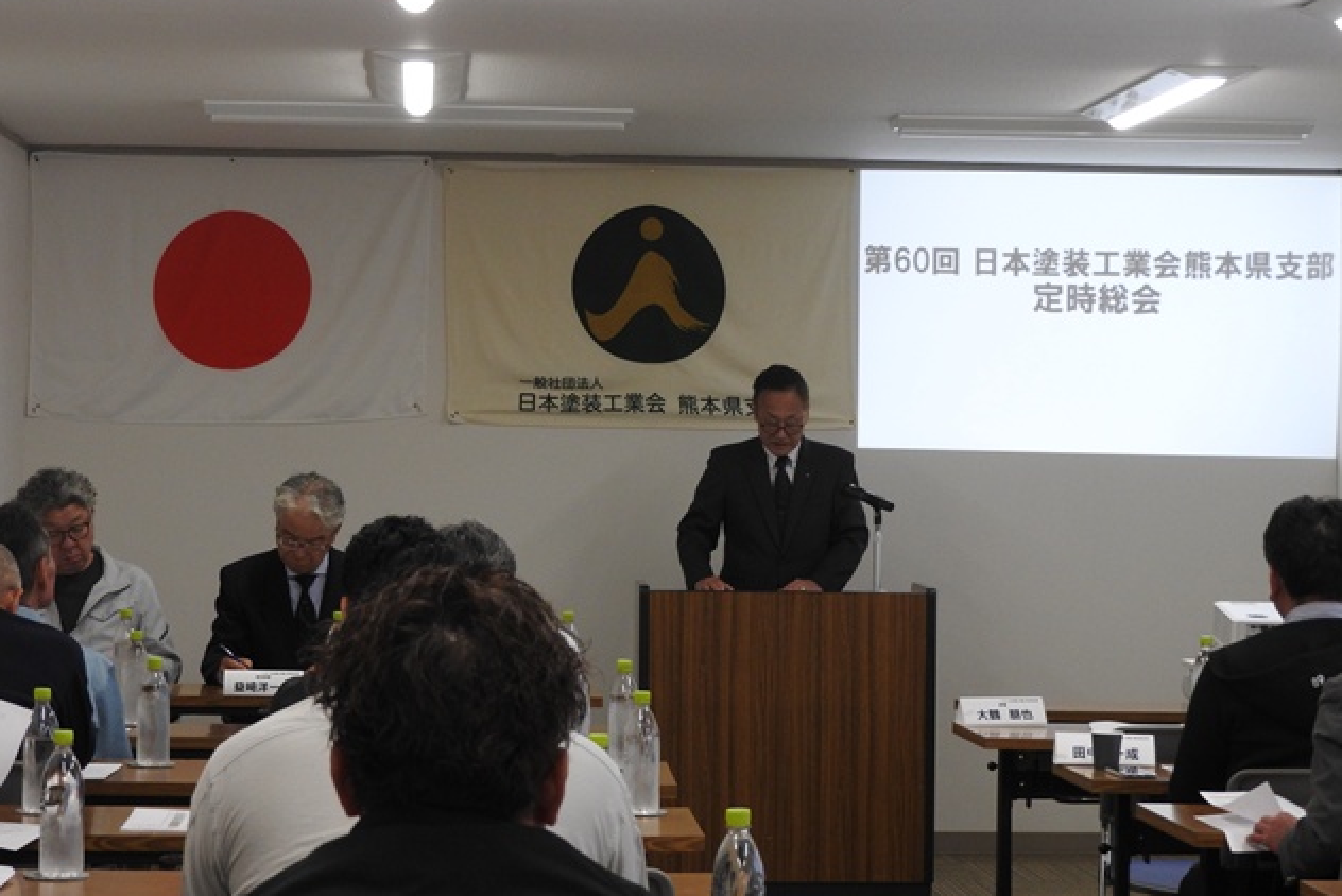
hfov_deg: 20.4
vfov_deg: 13.7
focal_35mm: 100
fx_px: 3729
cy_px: 444
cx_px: 671
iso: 280
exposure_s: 1/60
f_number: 4.8
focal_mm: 17
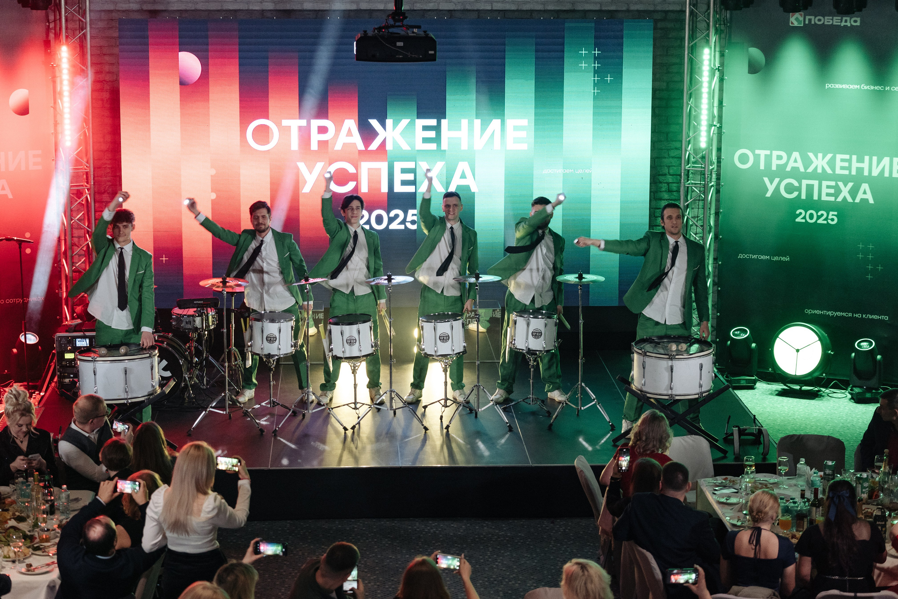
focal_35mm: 77
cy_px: 297
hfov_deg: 26.3
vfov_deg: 17.7
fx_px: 1921
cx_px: 445
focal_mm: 76
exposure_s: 1/160
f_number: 3.5
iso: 2500
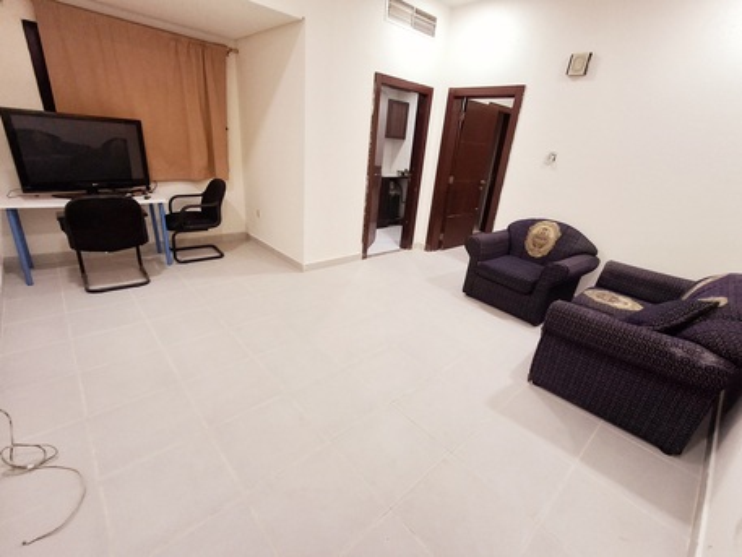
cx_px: 371
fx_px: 343
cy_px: 278
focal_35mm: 16
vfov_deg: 78.1
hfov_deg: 94.5
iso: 160
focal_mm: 1.64
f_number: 2.2
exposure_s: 1/50
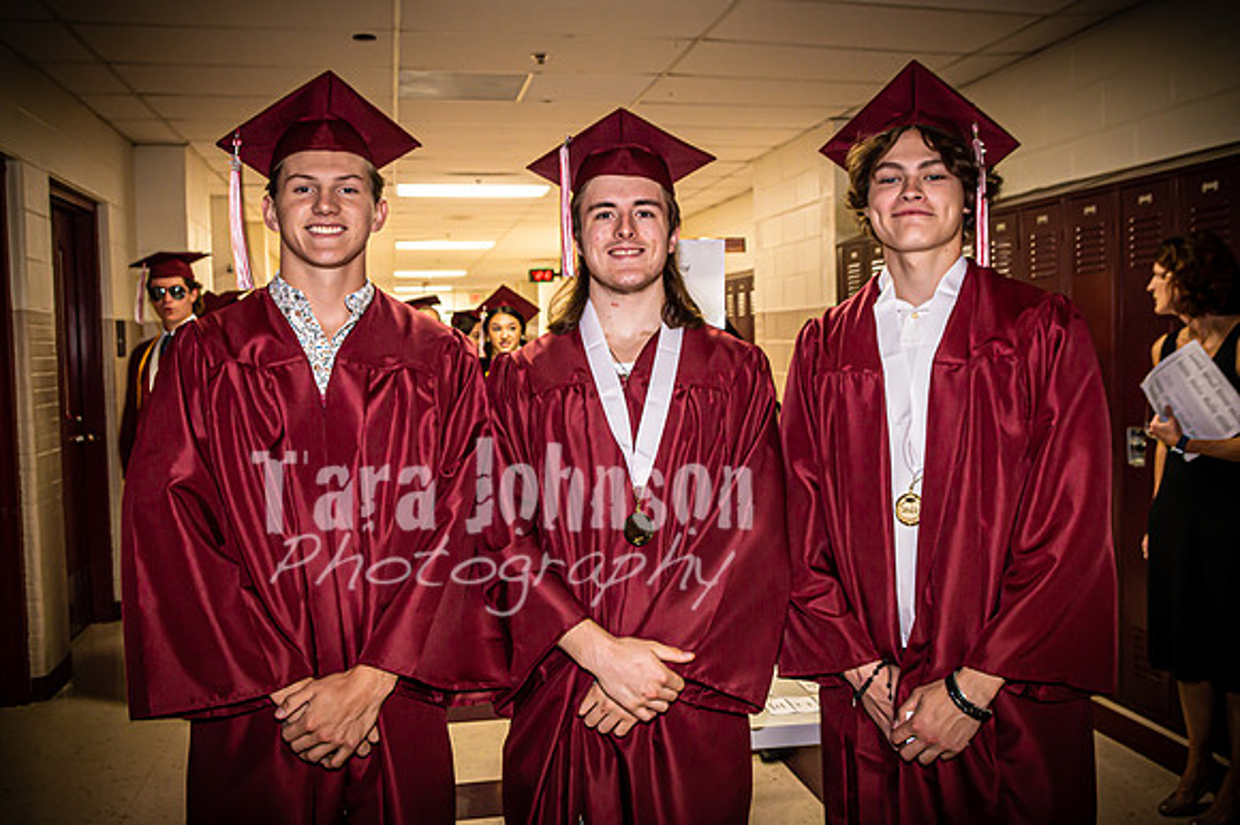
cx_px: 626
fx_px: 1077
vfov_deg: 41.9
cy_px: 395
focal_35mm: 31
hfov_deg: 59.9
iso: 400
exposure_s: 1/25
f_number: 4.5
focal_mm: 20
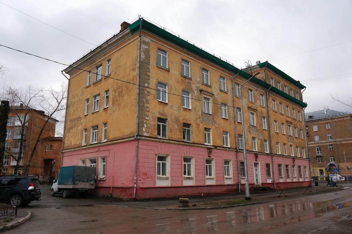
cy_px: 117
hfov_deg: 64.6
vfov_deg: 45.6
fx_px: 278
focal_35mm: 28
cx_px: 176
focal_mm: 19
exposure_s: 1/80
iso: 100
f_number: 9
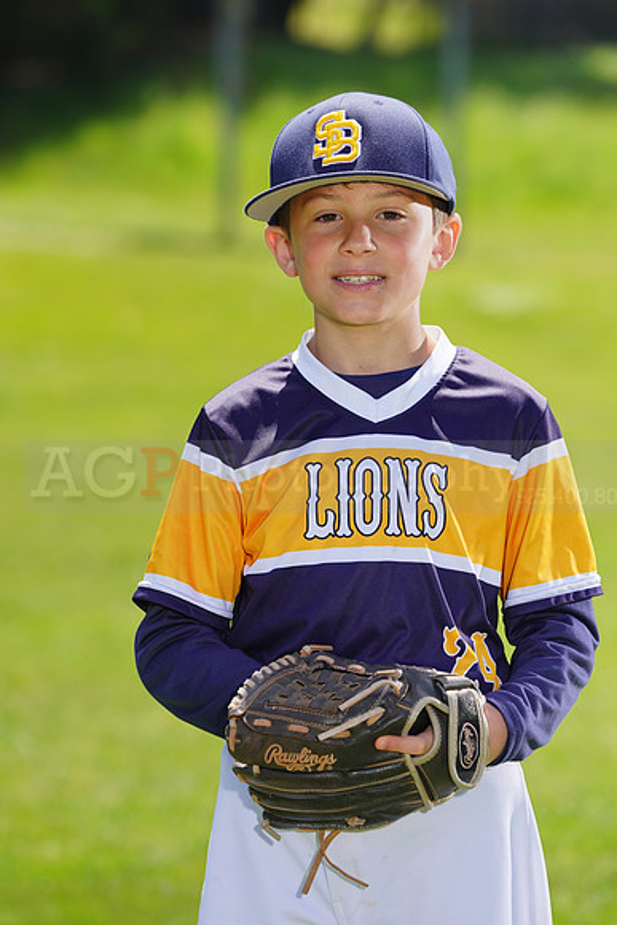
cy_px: 462
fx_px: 6192
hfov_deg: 5.7
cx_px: 308
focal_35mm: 241
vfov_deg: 8.5
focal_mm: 241
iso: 100
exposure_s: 1/250
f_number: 7.1
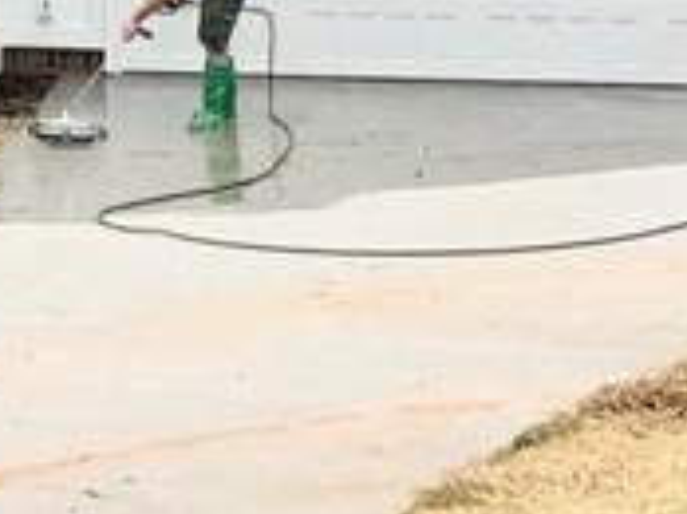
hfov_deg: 11.5
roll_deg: -0.8
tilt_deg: +4.5
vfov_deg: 8.7
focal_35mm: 165
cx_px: -312
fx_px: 3270
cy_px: -360
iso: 20
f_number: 1.8
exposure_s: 1/3003
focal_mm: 3.99
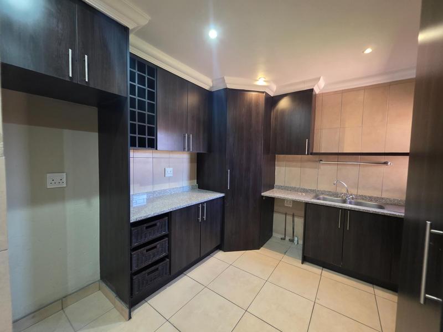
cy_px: 166
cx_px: 222
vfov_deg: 89.9
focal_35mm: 13
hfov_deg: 106.2
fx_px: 166
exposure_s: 1/50
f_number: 1.9
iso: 500
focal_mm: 2.2
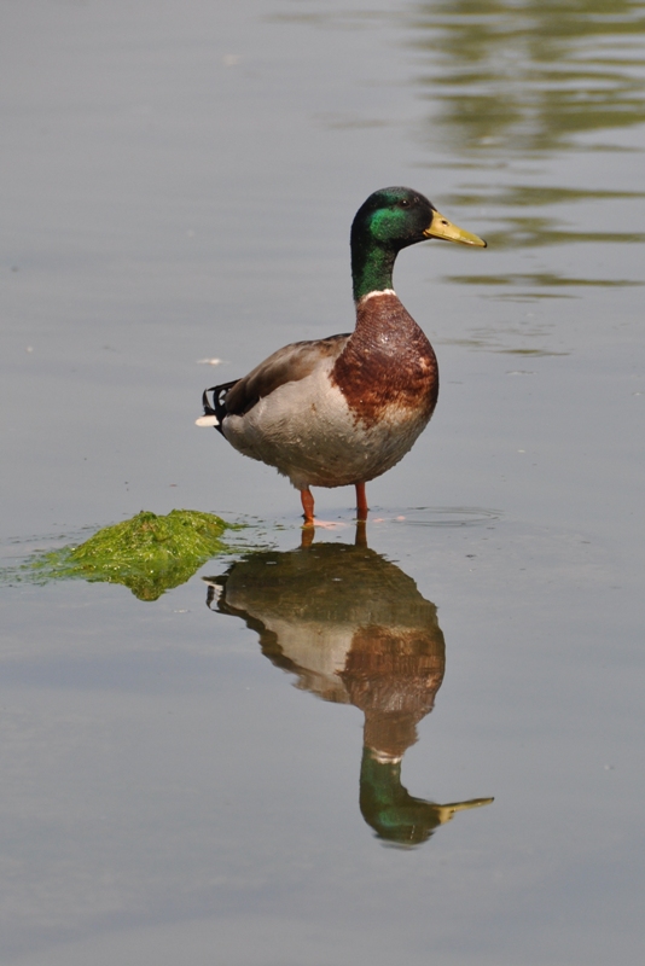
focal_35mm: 300
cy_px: 483
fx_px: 8055
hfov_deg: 4.6
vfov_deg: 6.9
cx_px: 322
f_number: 5.6
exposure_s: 1/1600
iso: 400
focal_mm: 200
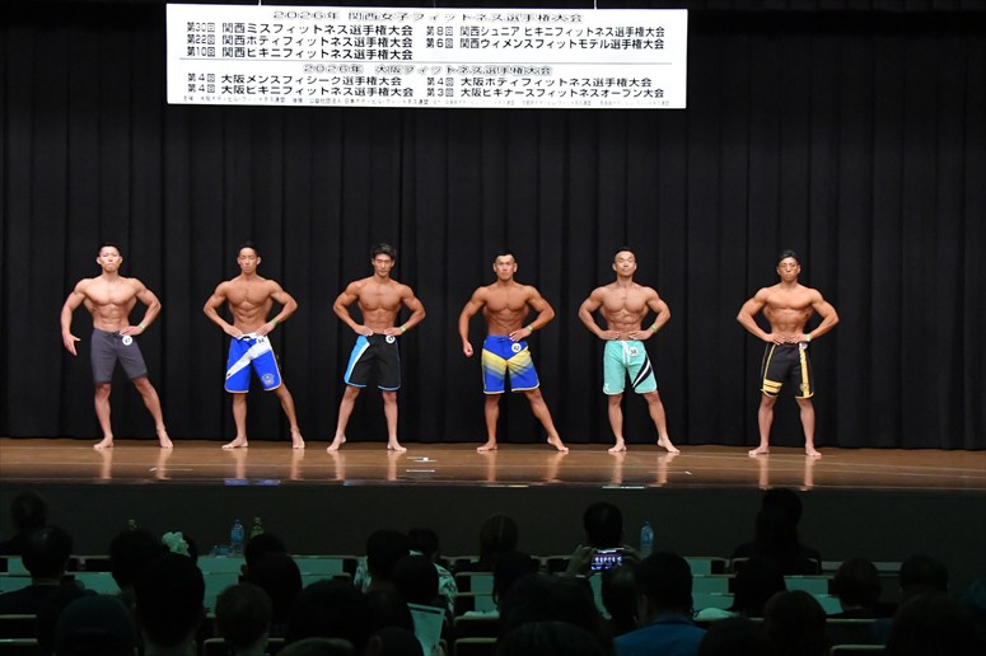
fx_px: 2546
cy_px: 328
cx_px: 493
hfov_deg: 21.9
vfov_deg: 14.7
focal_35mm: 93
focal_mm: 62
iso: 8000
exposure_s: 1/400
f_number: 5.6
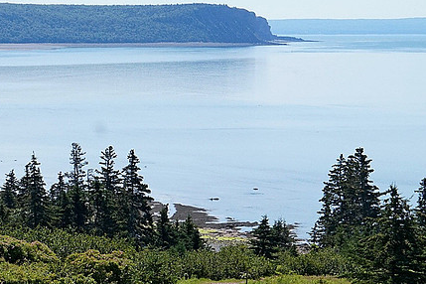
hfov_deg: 13.3
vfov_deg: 8.9
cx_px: 72
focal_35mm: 154
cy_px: 159
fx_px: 1821
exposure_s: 1/1250
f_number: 10
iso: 800
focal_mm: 55
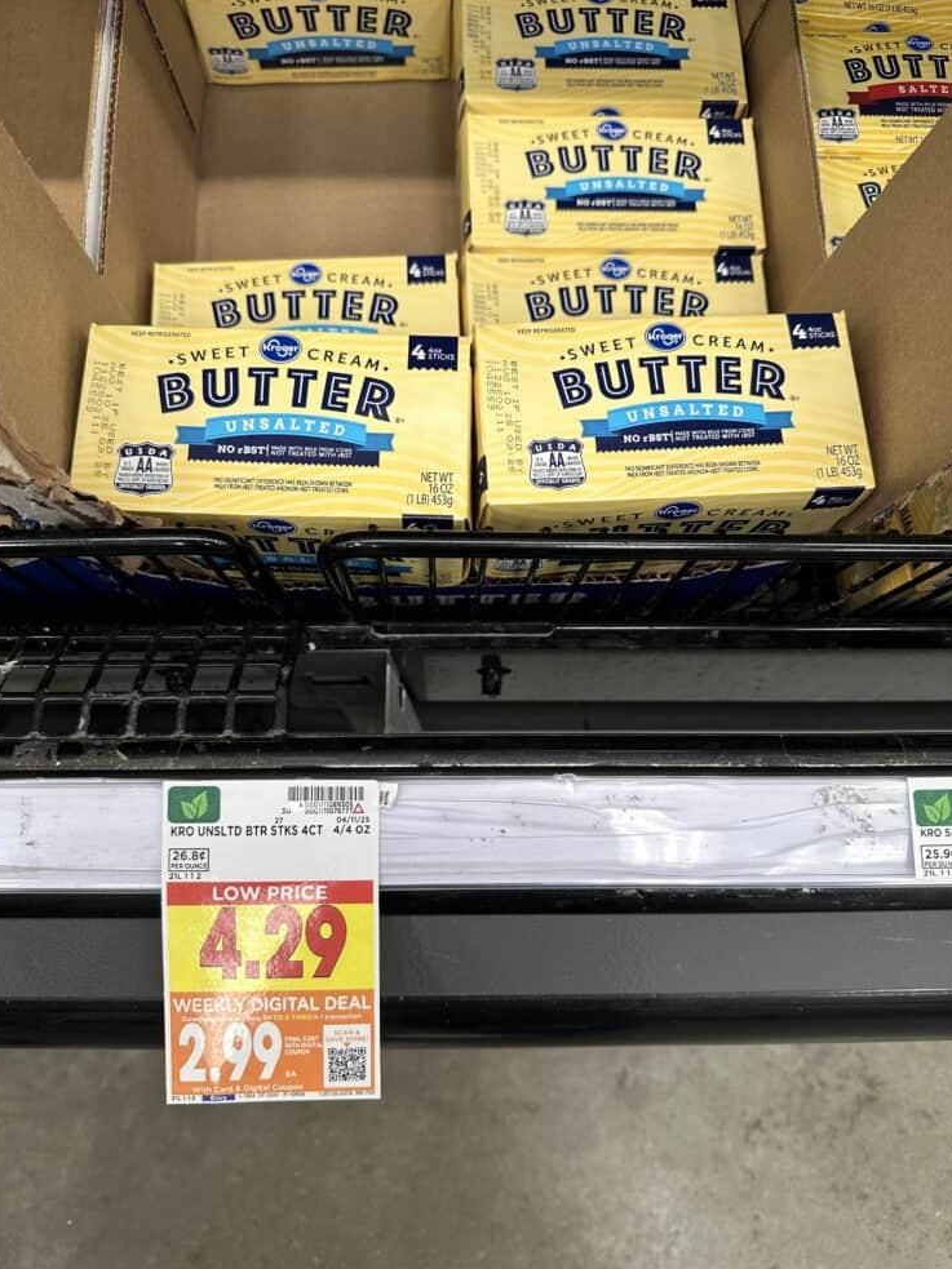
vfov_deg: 69.4
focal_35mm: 25
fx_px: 917
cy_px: 609
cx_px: 460
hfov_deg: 54.9
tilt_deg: -71.7
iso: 125
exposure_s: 1/120
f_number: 1.78
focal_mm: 6.86
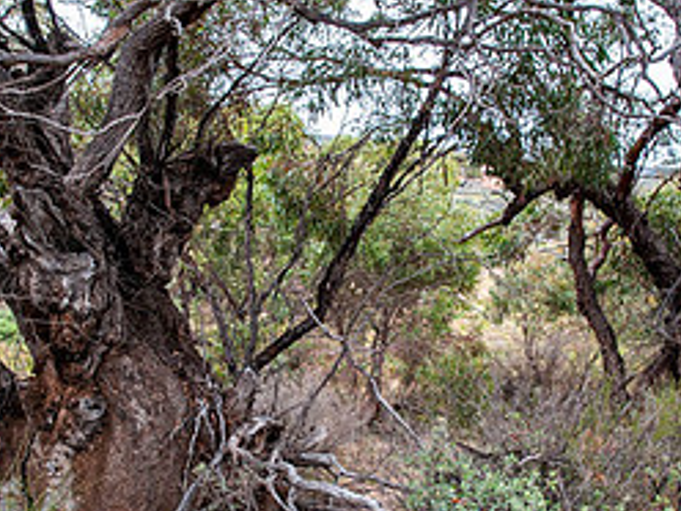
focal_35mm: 54
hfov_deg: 35.5
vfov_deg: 27.0
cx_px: 338
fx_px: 1062
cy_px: 312
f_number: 8
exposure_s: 1/80
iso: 250
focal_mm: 16
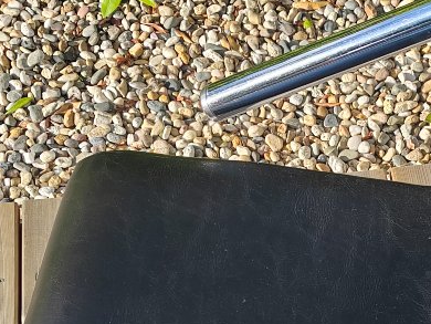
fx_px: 1034
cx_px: 351
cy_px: 368
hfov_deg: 23.2
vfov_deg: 17.1
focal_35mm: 83
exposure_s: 1/1100
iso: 100
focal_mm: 5.52
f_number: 1.9
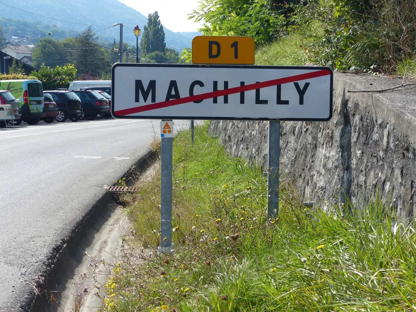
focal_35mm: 83
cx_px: 208
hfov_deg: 23.6
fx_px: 997
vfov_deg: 17.8
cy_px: 156
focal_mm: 15
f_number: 4
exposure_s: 1/640
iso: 100
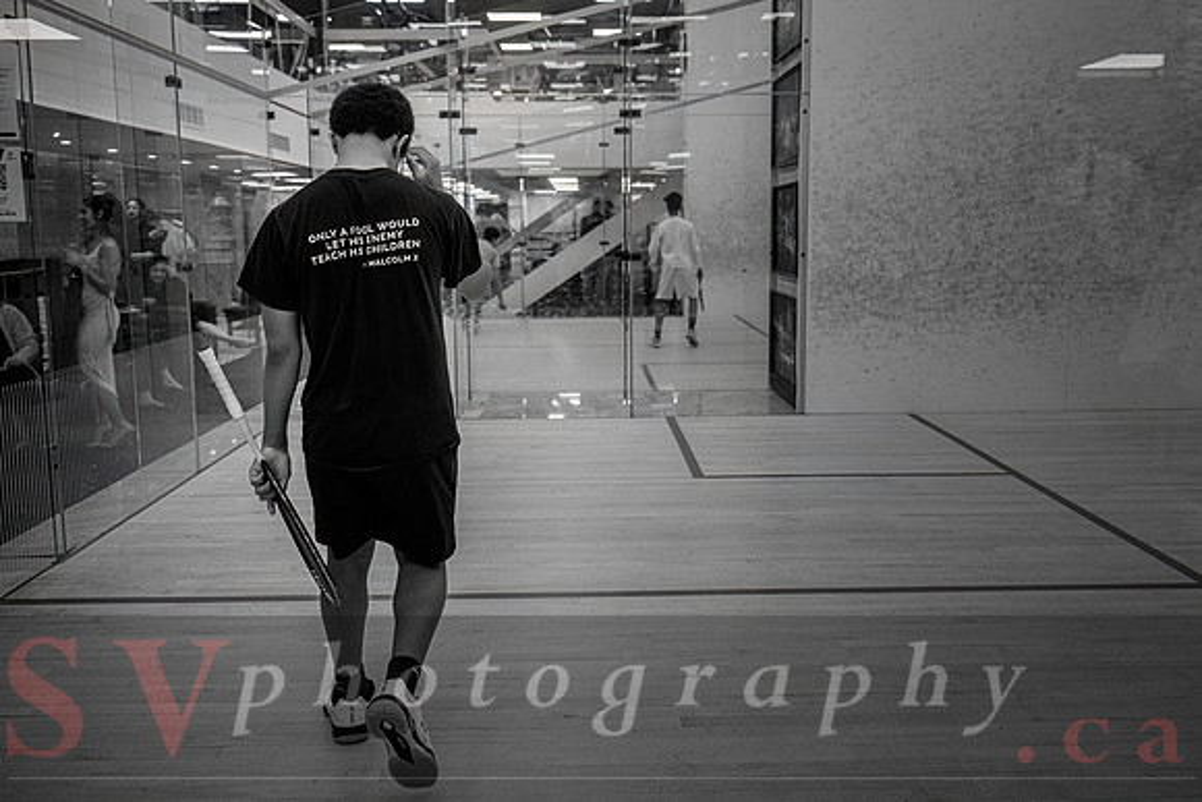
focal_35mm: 29
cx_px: 601
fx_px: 977
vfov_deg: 44.5
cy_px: 342
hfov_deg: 63.2
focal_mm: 24.5
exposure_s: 1/320
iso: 1600
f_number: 2.8
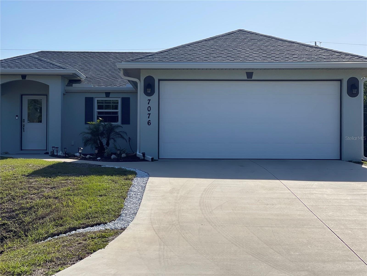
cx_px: 184
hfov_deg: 30.3
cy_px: 138
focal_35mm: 64
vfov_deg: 22.9
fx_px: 679
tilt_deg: +0.3
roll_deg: -0.7
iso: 32
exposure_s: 1/2421
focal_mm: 7.5
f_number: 2.2
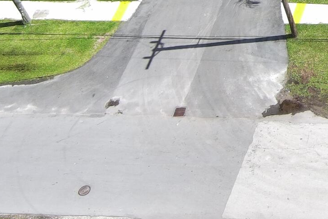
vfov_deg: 10.5
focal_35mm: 120
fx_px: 1093
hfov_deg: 14.6
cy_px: -210
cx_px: 623
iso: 100
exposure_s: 1/975
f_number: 2.8
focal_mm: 10.57
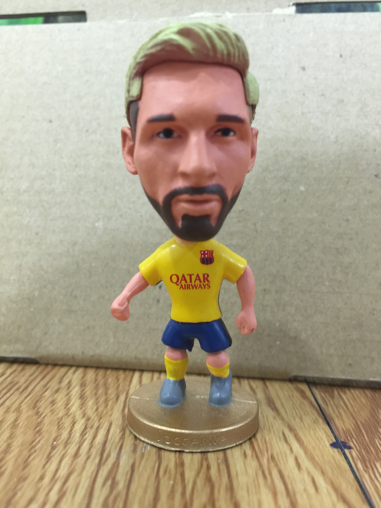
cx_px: 190
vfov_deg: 61.7
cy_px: 254
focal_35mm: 29
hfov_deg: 48.2
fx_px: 426
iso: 125
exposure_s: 1/10
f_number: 2.2
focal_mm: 4.15
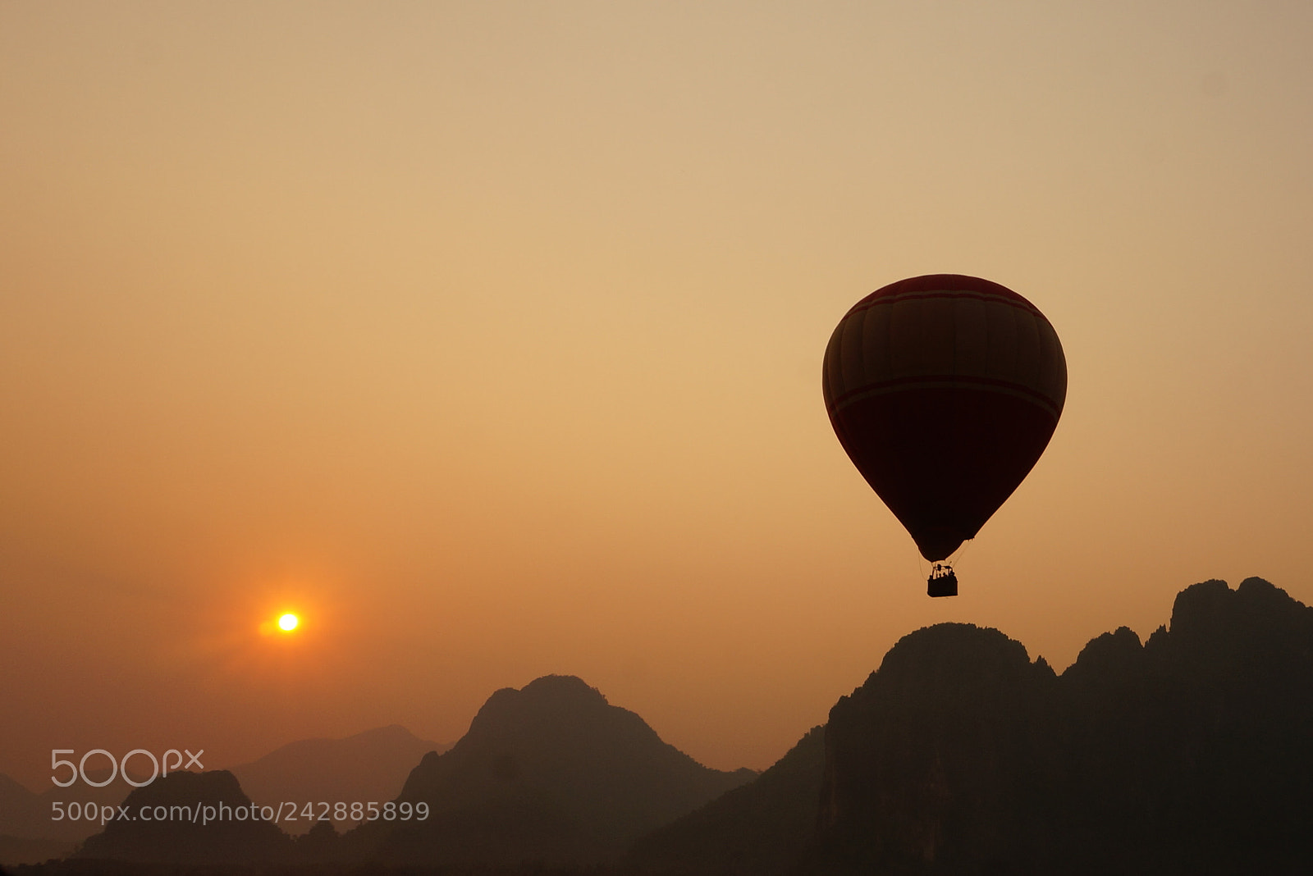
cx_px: 656
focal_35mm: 24
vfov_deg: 53.2
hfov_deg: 73.7
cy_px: 438
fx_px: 876
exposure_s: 1/100
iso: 100
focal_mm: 16
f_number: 13
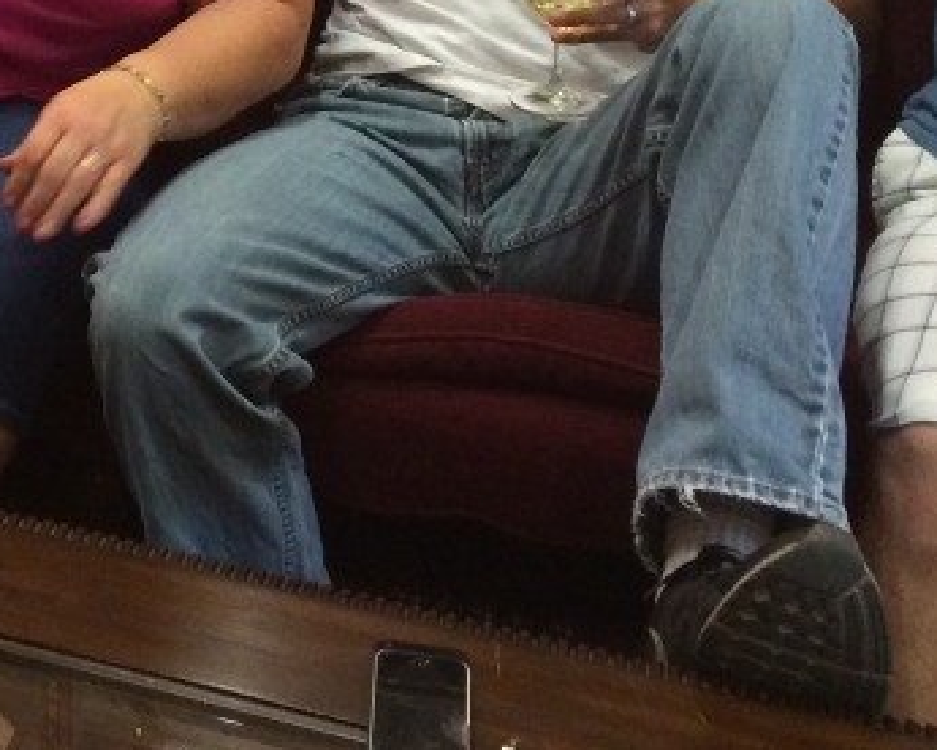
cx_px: -87
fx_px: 2329
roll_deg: +1.3
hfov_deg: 21.6
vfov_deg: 17.0
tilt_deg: -19.7
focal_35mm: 84
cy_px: -288
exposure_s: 1/30
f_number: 2.2
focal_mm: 4.15
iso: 200
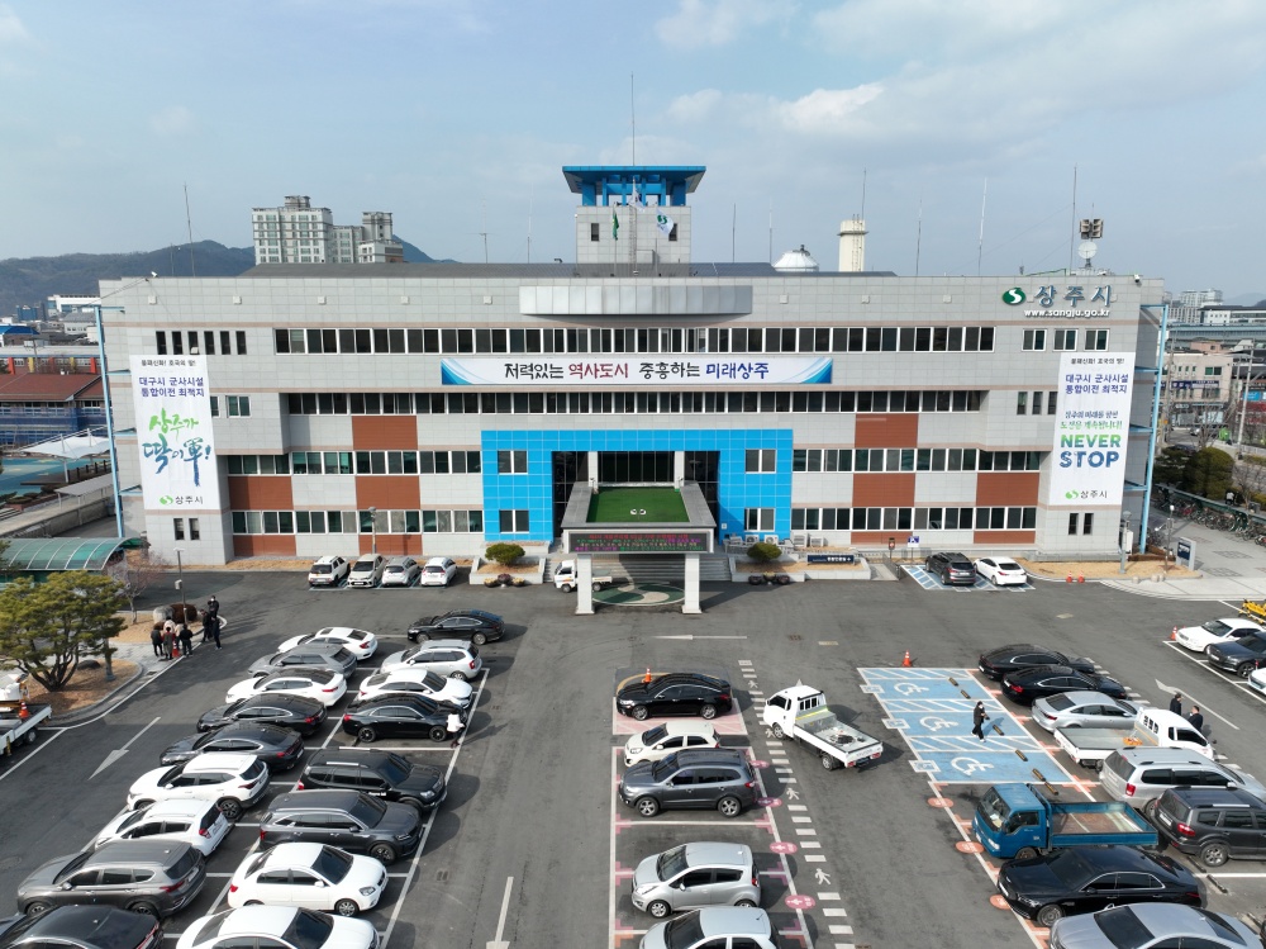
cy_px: 474
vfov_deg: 56.8
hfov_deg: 71.6
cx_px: 633
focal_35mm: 24
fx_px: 877
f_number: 2.8
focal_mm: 12.29
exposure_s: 1/1250
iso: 100
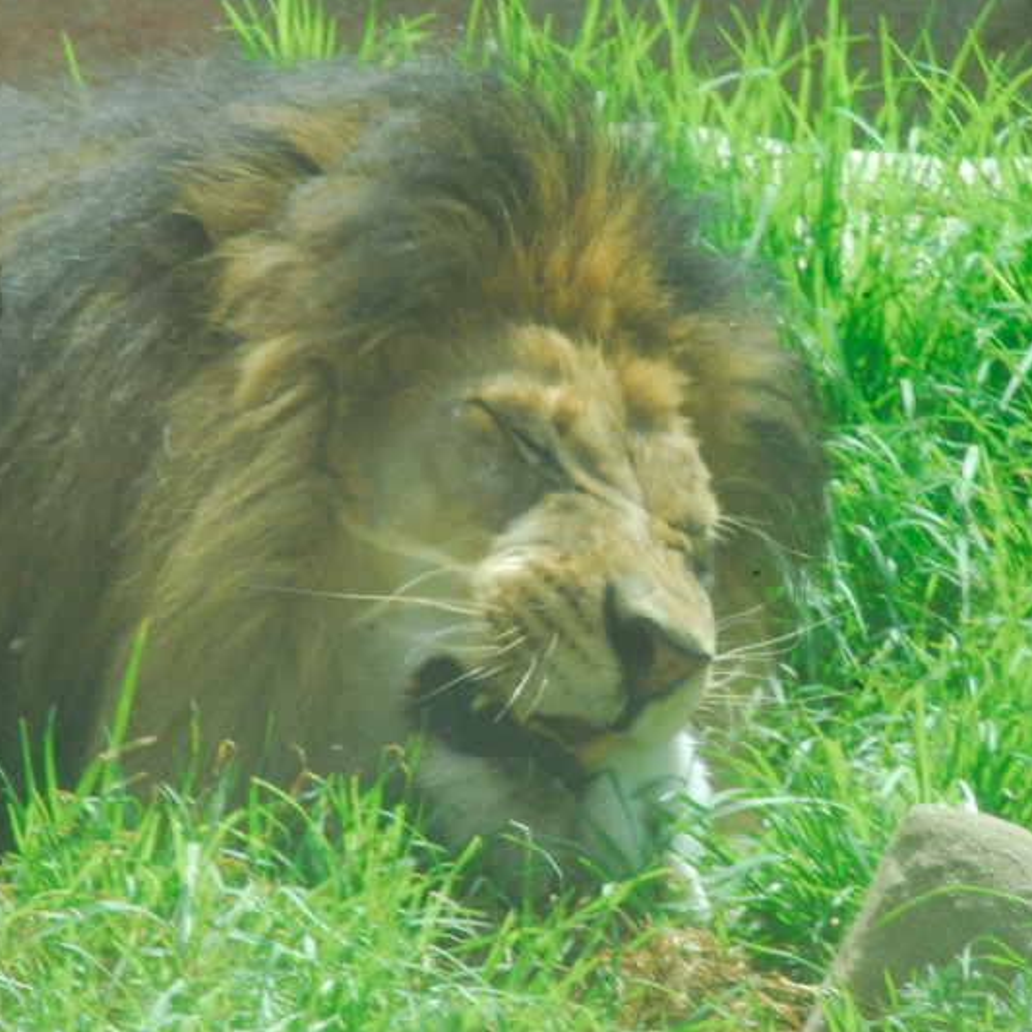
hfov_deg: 3.0
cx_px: 668
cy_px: 516
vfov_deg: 3.0
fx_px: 19394
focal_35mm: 575
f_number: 32
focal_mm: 300
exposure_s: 1/90
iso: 1600
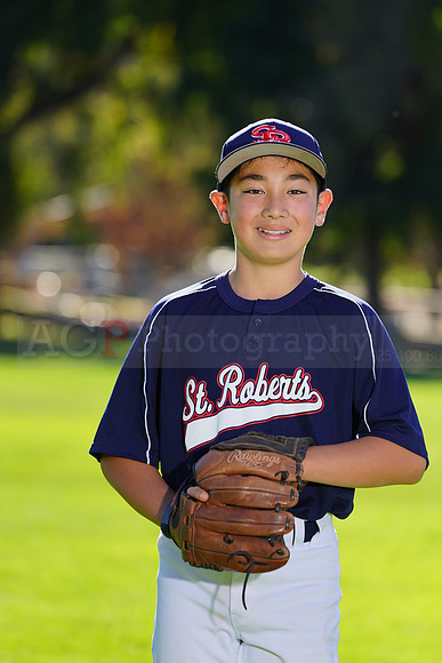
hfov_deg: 4.8
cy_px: 332
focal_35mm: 285
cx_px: 221
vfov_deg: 7.2
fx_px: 5245
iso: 100
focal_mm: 285
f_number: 6.3
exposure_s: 1/250
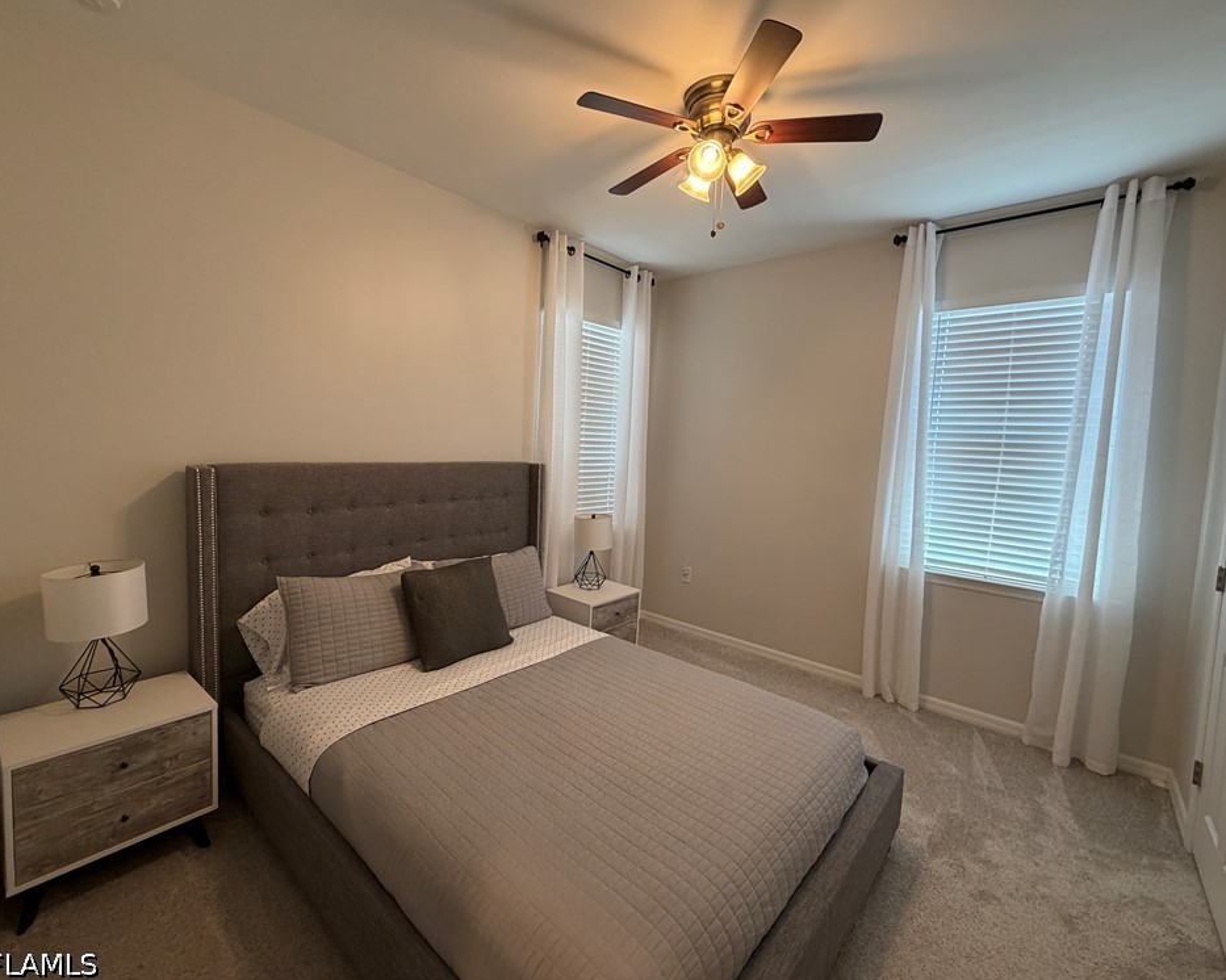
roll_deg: -2.3
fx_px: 544
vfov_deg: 84.0
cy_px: 482
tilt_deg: -5.7
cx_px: 606
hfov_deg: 96.8
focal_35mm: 15
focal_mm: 2.22
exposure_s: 1/60
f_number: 2.2
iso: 200
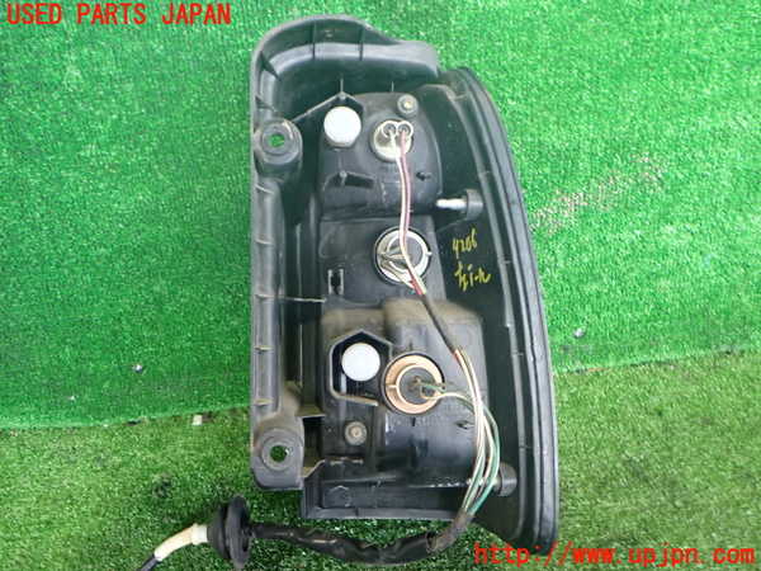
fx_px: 660
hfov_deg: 60.0
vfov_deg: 46.8
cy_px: 286
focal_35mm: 30
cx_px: 380
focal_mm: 5.4
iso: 320
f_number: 2.3
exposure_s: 1/30
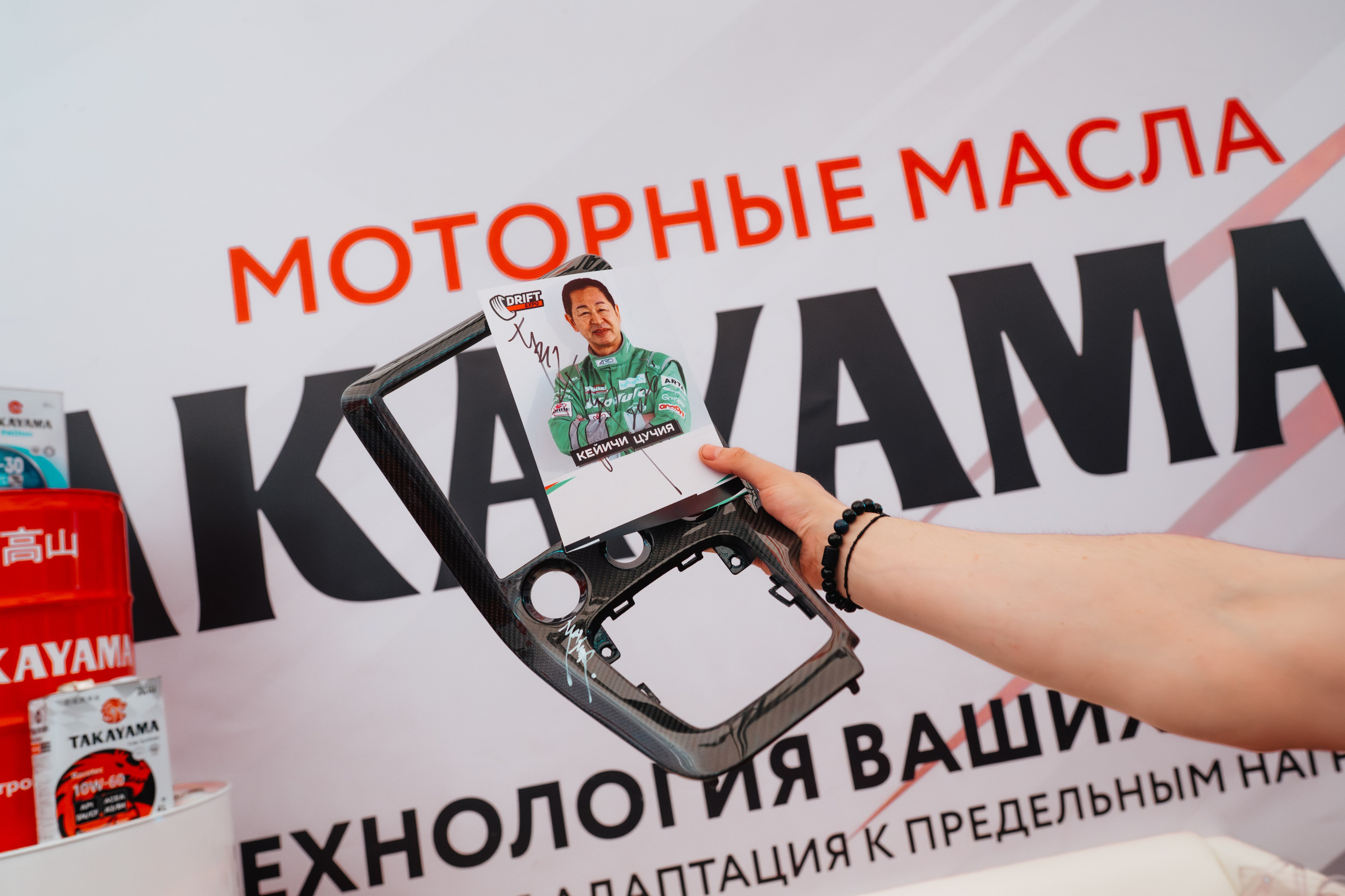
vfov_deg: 51.4
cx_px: 672
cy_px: 448
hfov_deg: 71.6
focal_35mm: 25
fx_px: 932
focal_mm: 24
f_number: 4.5
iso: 2000
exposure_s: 1/1600
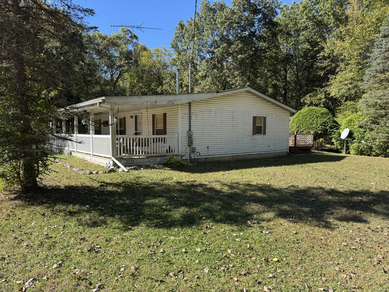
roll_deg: +0.3
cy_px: 146
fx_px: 270
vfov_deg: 56.8
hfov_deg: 71.6
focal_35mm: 24
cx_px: 194
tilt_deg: -2.5
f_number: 1.78
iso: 80
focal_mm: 6.76
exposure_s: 1/1637
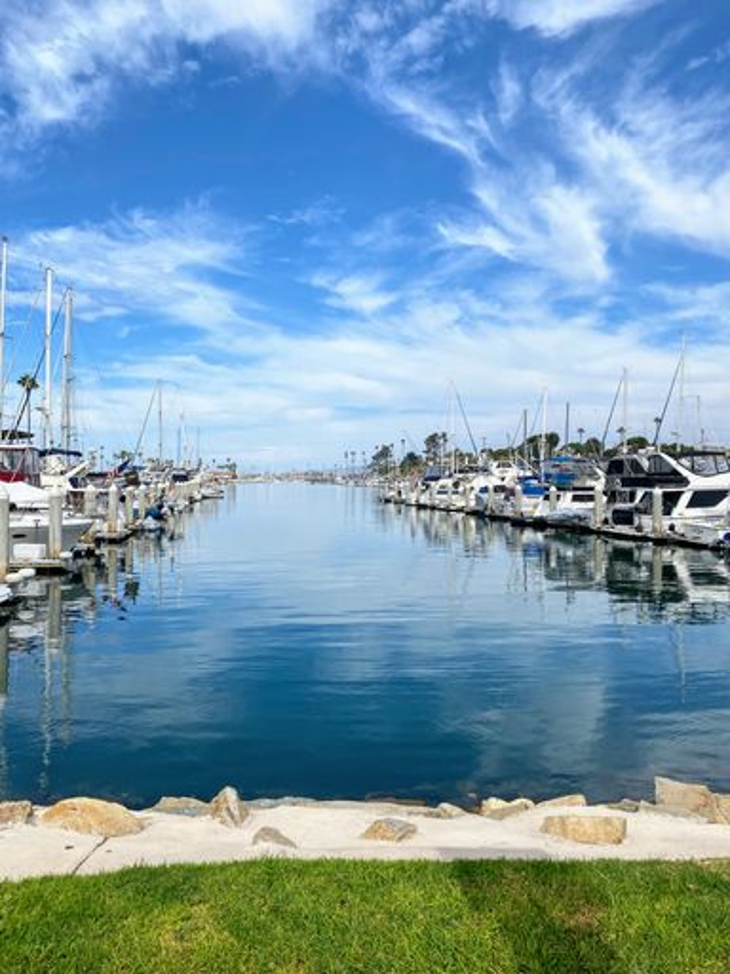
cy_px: 487
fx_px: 731
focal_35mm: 26
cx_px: 365
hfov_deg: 53.1
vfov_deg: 67.3
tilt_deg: -0.4
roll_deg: -0.4
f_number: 1.8
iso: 32
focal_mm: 4.25
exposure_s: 1/4274
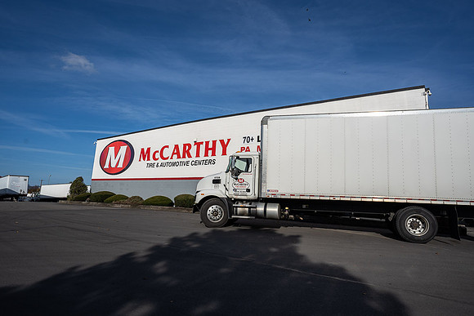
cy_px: 158
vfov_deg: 55.1
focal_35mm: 23
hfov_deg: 76.1
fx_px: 303
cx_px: 237
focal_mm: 23
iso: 125
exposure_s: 1/1250
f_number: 7.1
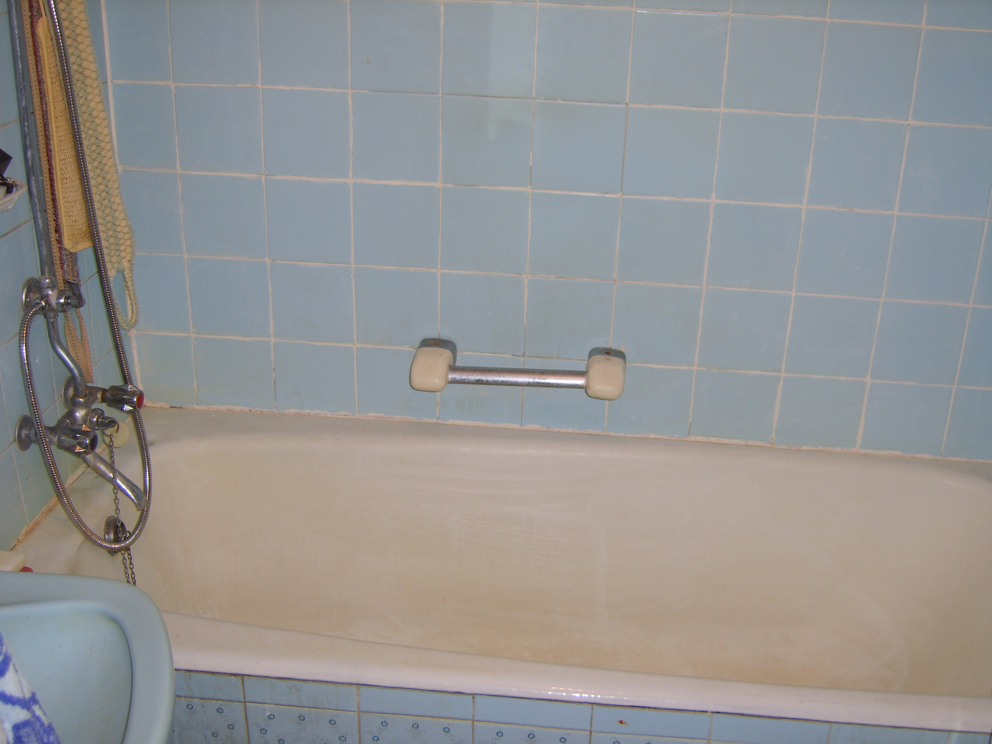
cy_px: 372
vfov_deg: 37.7
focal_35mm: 38
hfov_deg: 49.0
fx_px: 1089
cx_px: 496
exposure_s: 1/30
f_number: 2.8
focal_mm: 7.8
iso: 50
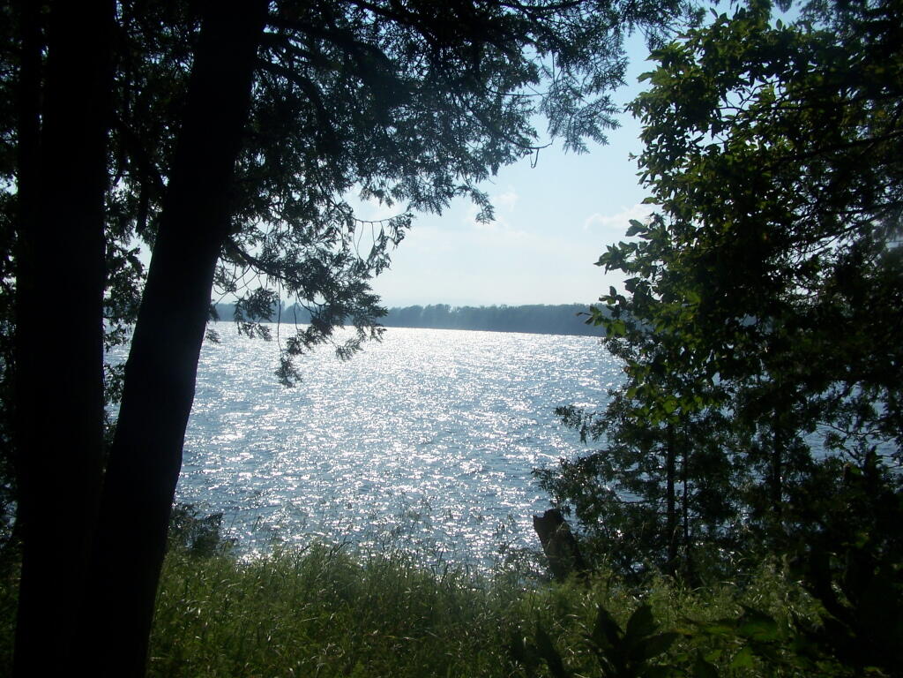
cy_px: 339
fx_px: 991
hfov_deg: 49.0
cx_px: 452
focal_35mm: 38
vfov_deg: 37.7
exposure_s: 1/1250
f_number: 5.6
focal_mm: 6.3
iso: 80
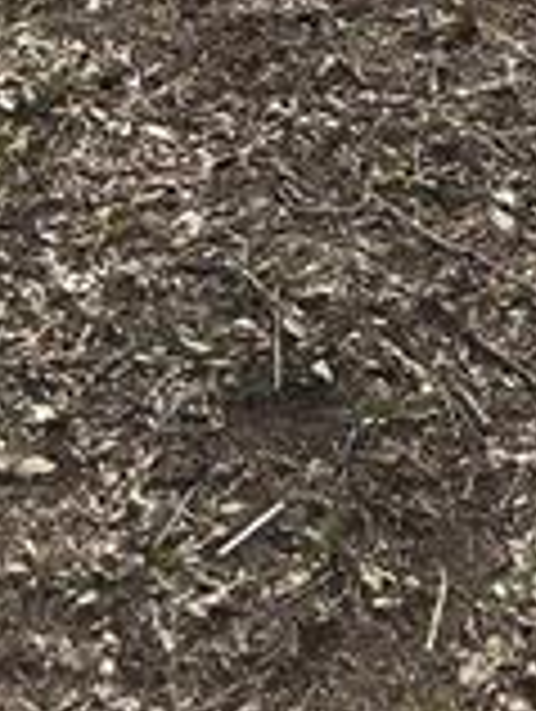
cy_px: -968
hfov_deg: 11.6
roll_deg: +0.8
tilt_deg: -8.7
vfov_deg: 12.5
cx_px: 631
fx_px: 2594
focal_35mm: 126
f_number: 1.5
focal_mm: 5.7
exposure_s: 1/1934
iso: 50
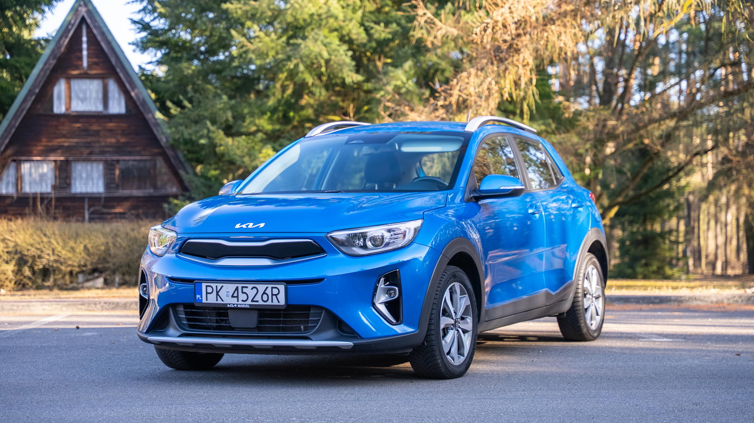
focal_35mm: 76
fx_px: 1519
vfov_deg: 15.9
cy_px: 206
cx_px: 366
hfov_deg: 27.9
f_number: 2.8
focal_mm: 70
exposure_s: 1/100
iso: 640
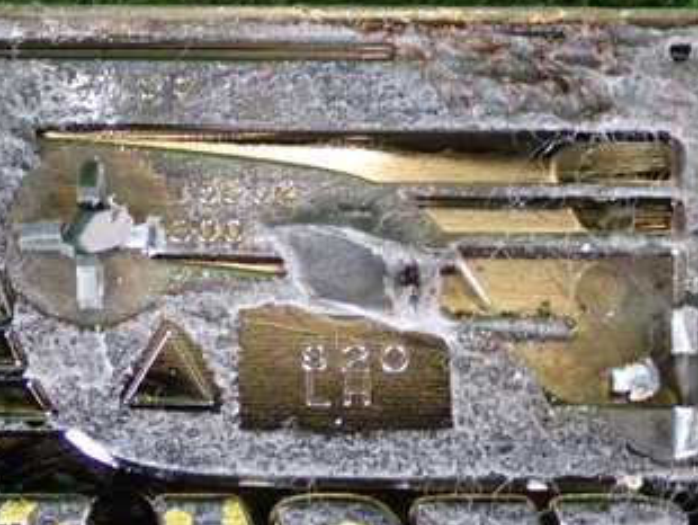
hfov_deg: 16.4
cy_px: 261
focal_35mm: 120
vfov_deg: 12.4
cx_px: 338
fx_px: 2422
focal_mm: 11.09
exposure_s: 1/40
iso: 800
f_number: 3.6
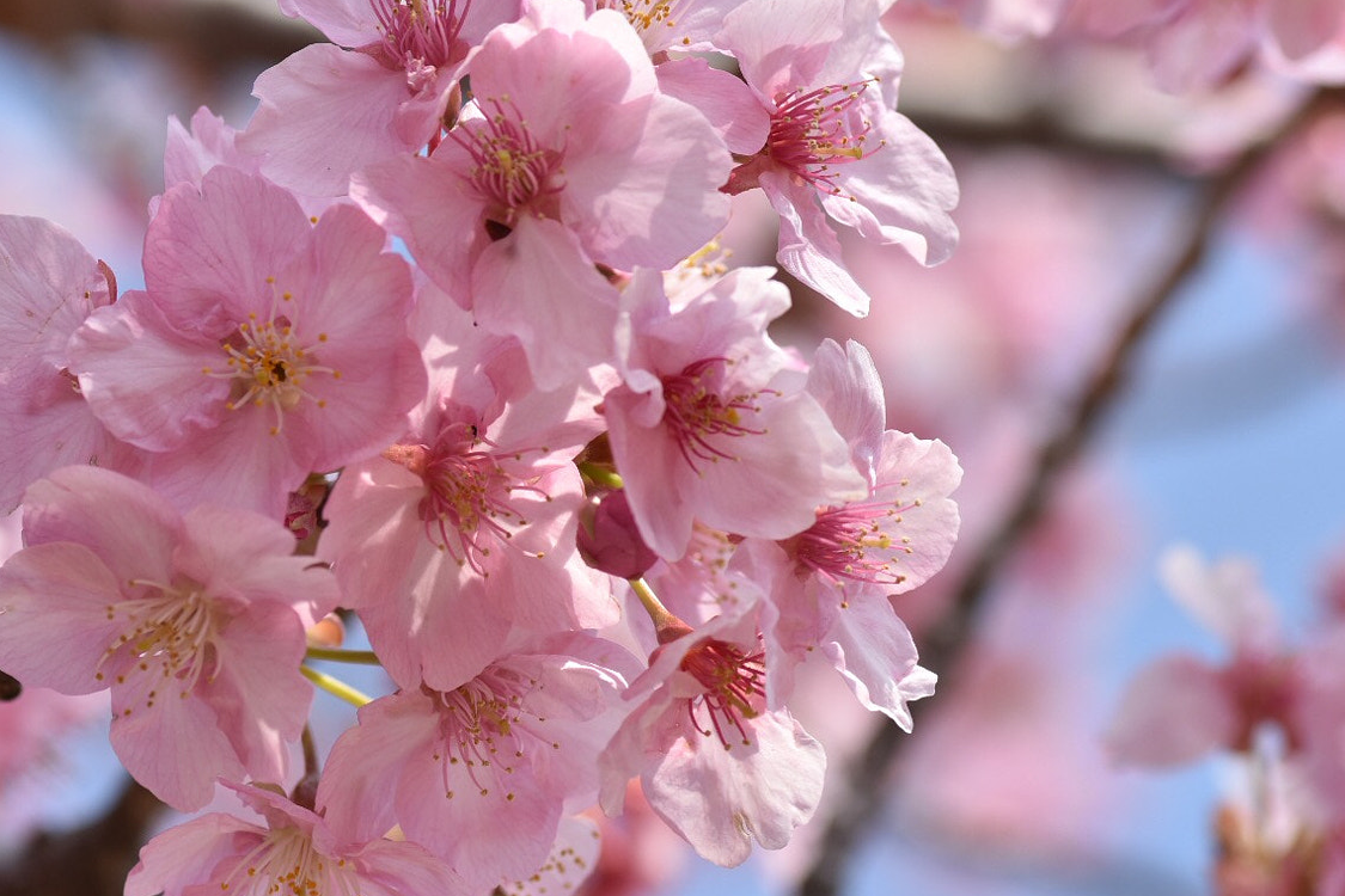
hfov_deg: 10.7
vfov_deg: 7.2
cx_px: 475
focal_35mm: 192
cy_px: 422
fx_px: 7173
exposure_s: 1/400
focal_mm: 90
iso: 100
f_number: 6.3
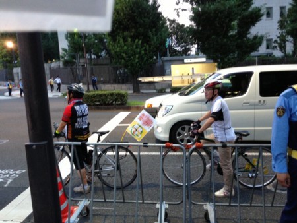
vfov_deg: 43.0
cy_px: 112
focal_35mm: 33
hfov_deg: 55.3
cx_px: 148
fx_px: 283
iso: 200
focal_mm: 4.13
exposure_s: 1/20
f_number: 2.4
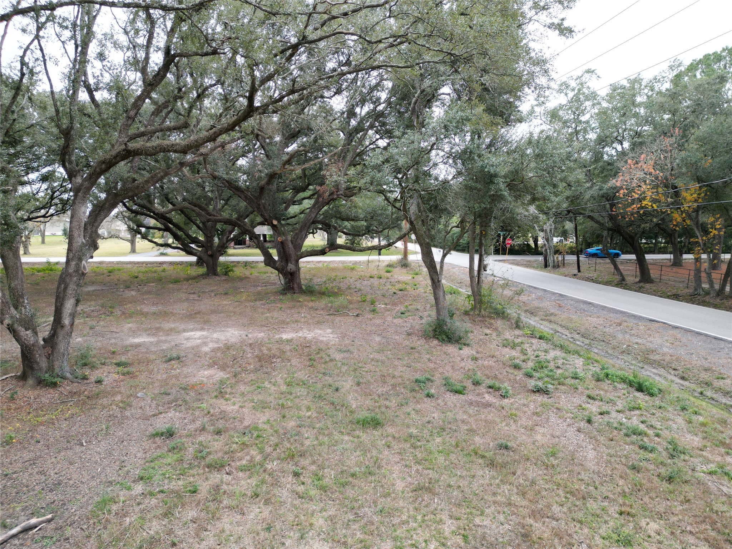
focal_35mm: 24
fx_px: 508
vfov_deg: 56.8
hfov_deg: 71.6
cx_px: 366
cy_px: 274
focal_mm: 6.72
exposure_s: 1/500
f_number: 1.7
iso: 200
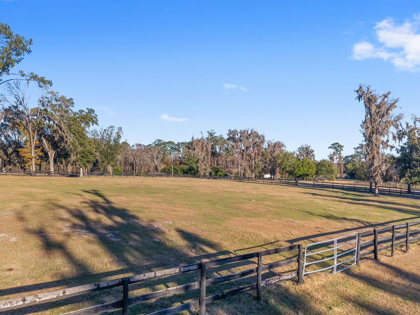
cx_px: 211
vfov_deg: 49.7
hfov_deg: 63.4
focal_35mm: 28
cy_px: 171
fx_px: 340
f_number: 1.8
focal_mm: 8.67
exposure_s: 1/2000
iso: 170
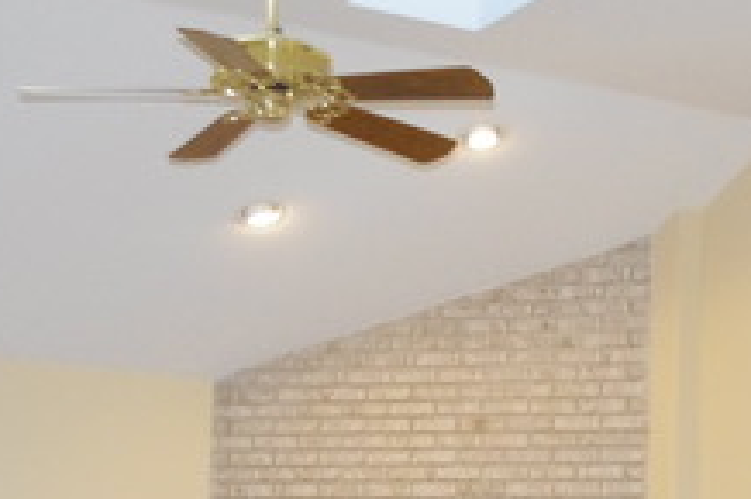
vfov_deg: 13.3
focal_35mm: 100
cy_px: 580
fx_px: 2084
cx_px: 555
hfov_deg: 20.3
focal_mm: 23.13
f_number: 5
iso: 3200
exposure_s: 1/180
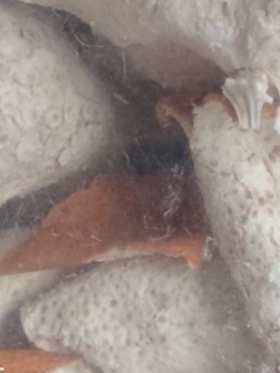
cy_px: -297
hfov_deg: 14.1
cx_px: 264
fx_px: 1121
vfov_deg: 16.0
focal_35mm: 104
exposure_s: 1/33.3
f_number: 2.2
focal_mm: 3.66
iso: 277
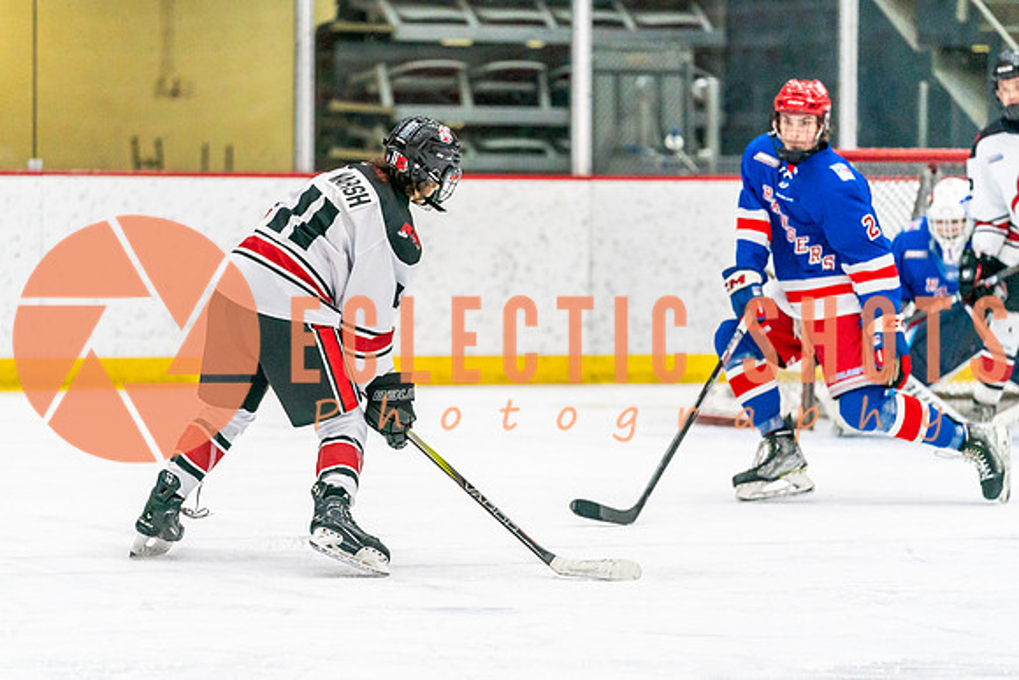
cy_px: 357
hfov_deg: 9.0
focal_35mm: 228
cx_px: 440
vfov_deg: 6.0
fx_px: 6464
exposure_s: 1/1250
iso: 3200
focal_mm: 191
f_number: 2.8
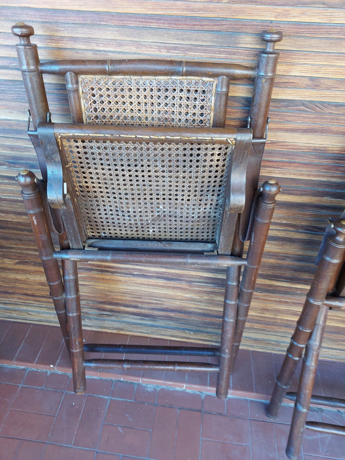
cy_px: 230
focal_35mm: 24
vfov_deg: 71.6
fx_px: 319
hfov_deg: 56.8
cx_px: 172
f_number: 1.8
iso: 80
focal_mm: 5.23
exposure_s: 1/50
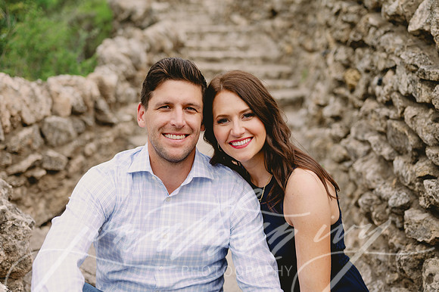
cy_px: 145
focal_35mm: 51
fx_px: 615
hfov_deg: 39.3
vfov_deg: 26.7
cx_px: 222
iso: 400
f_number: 2.5
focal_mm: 50
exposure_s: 1/1000
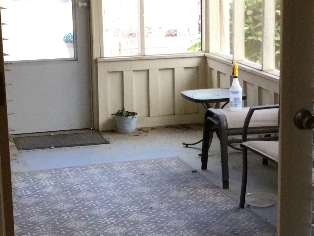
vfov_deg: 15.4
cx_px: 188
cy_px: 137
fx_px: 871
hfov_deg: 20.4
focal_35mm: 96
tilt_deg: -12.5
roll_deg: +0.3
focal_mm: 3.3
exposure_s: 1/30
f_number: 2.4
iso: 50
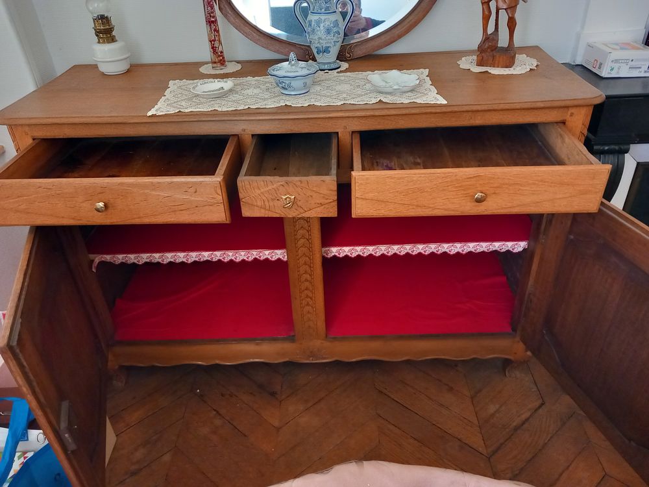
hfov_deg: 65.3
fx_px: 506
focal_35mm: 27
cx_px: 324
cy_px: 244
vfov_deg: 51.4
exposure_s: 1/25
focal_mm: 4
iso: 400
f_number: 1.8
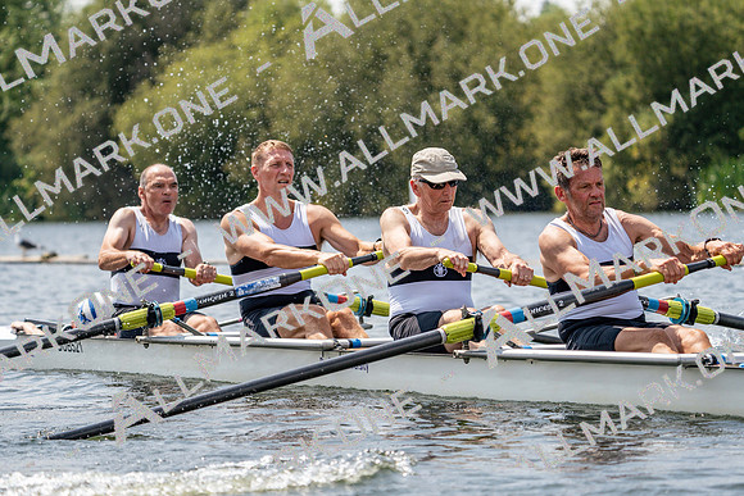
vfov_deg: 6.9
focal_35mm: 200
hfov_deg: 10.3
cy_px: 248
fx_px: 4134
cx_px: 372
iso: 200
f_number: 5.6
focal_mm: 200
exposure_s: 1/1600
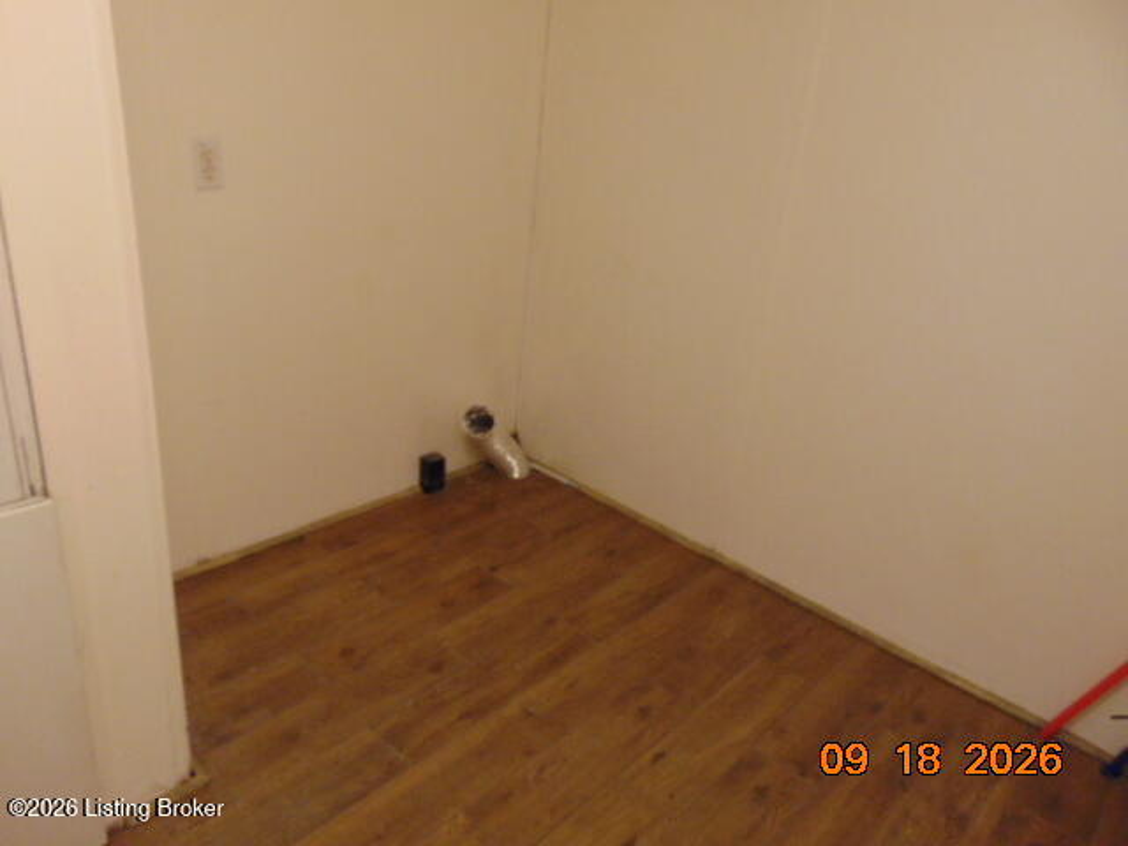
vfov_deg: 54.9
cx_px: 564
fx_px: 815
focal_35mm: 25
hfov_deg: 69.4
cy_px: 423
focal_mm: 4.5
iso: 250
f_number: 3
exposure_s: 1/30
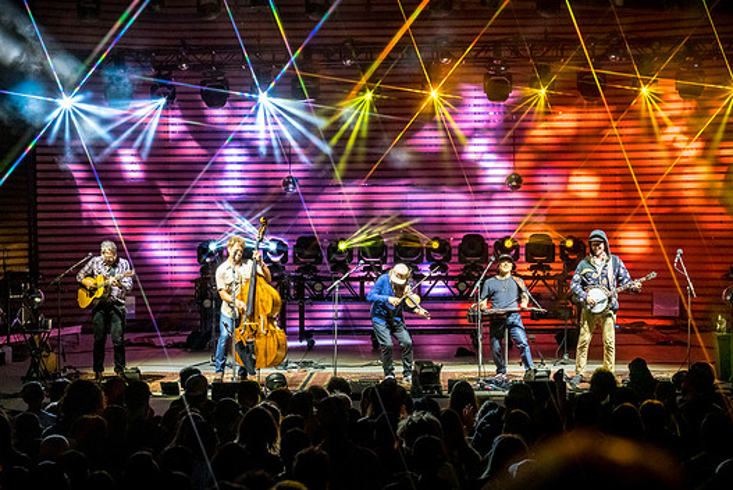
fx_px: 1630
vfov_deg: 17.1
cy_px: 252
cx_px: 349
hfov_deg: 25.3
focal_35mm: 80
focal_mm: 57
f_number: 3.5
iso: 5000
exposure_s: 1/250
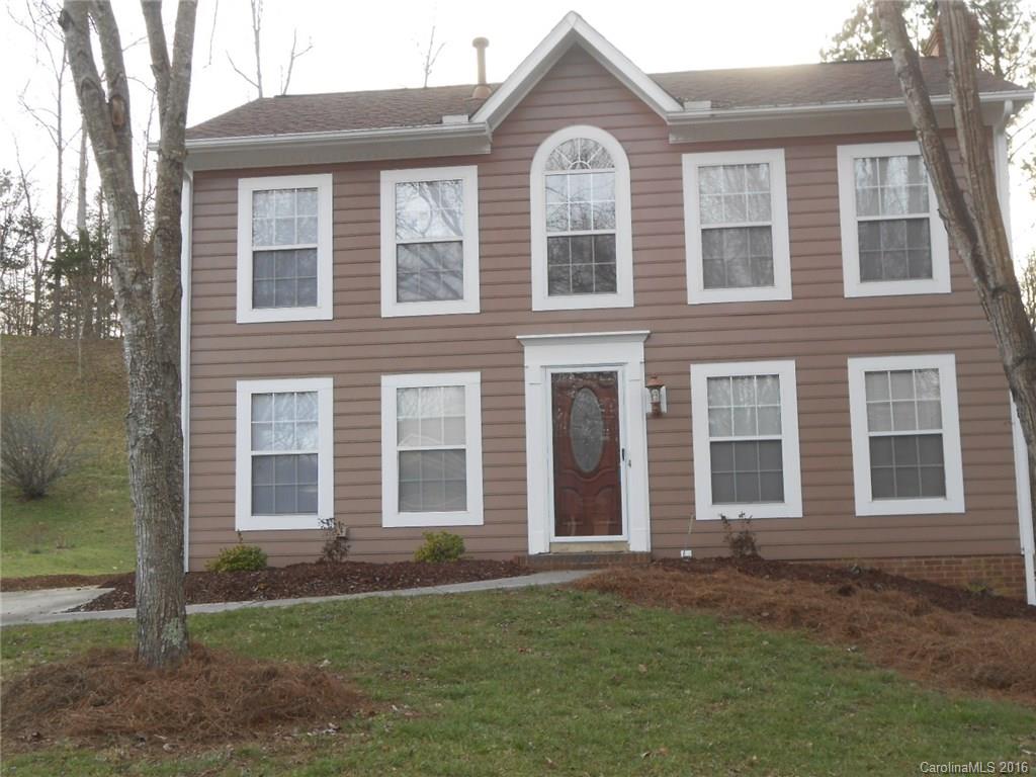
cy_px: 388
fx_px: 1317
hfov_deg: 42.9
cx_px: 518
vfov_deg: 32.9
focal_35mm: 44
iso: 80
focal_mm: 7.8
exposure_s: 1/50
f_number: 4.5
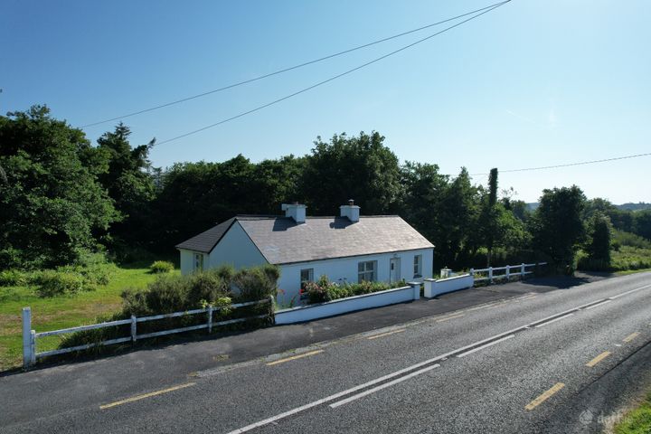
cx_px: 326
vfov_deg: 57.2
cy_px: 217
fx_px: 398
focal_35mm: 22
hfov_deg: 78.6
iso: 100
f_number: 2.8
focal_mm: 8.38
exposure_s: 1/3200
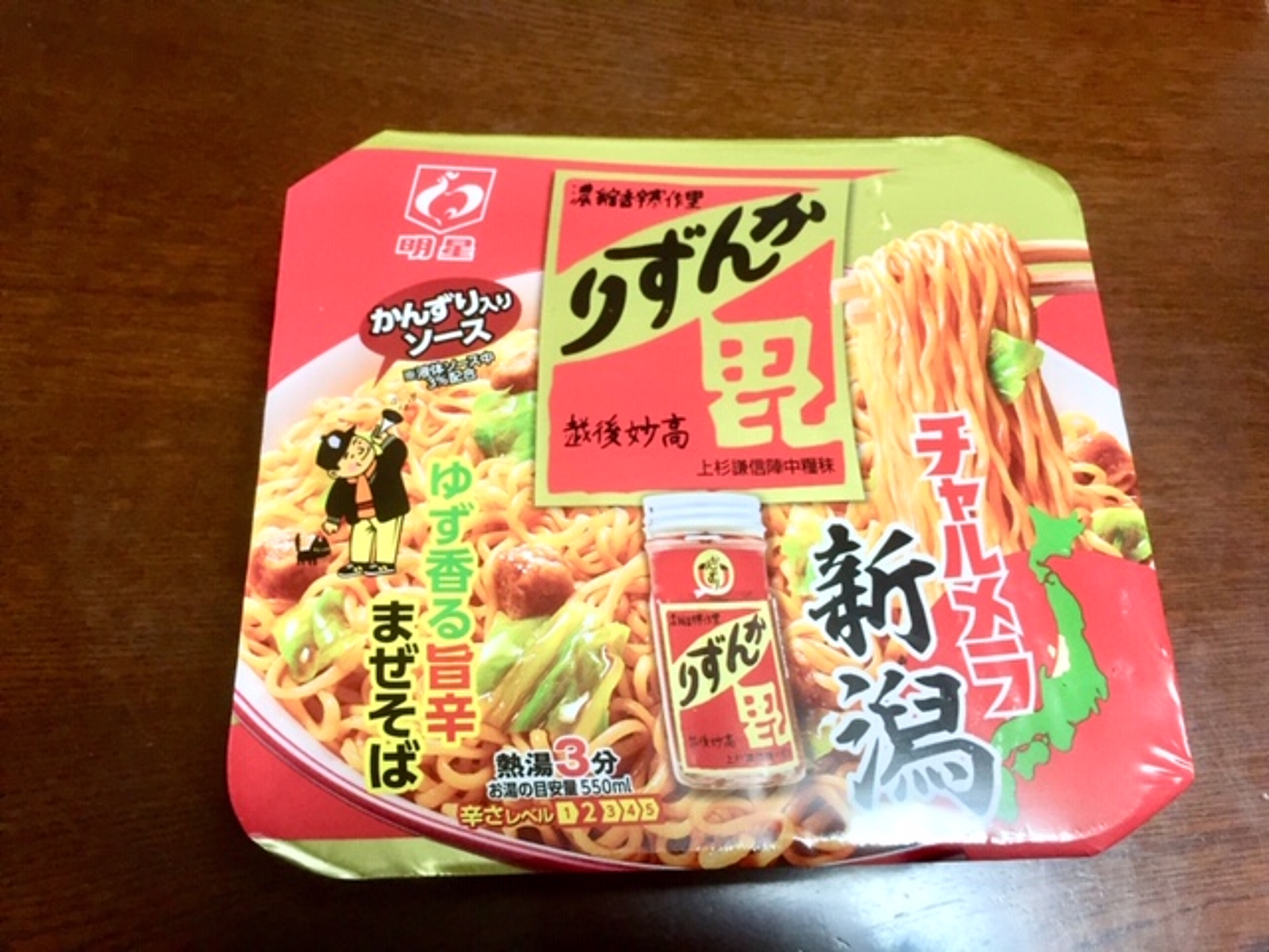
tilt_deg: -70.0
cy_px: 476
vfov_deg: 48.2
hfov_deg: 61.7
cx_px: 634
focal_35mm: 29
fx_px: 1063
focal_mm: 4.15
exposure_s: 1/30
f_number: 2.2
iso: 100
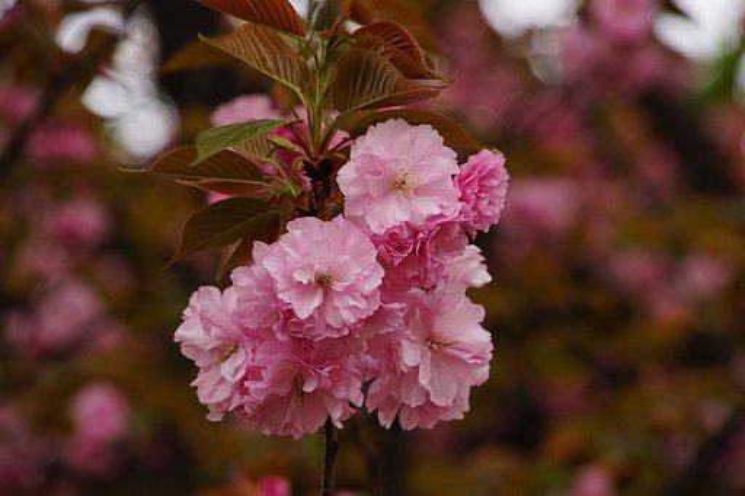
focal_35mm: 300
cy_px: 248
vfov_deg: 4.6
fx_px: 6206
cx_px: 372
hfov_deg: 6.9
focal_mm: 300
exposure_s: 1/500
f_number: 8
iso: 1000
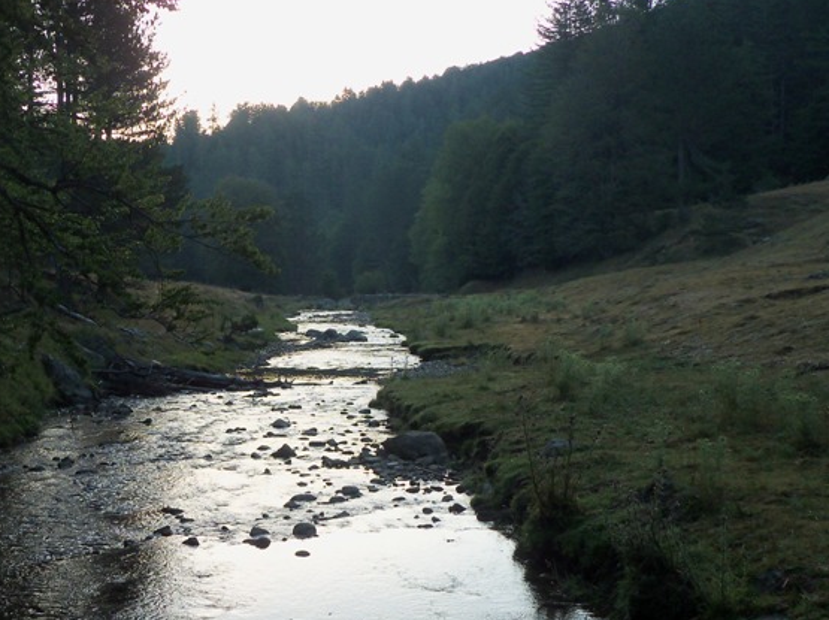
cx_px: 306
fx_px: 1172
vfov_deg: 29.4
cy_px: 406
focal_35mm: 49
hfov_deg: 38.7
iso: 80
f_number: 2.9
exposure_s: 1/160
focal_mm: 5.7
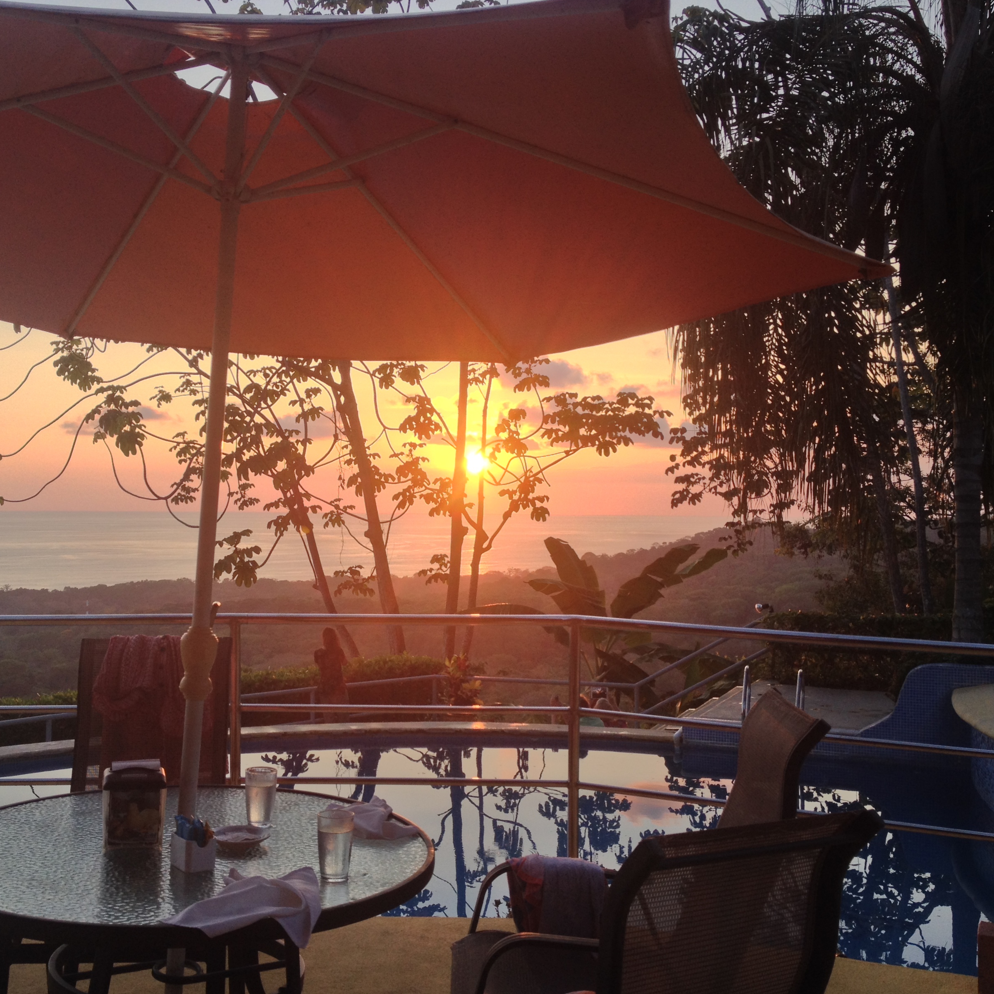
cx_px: 401
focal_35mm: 42
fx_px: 1364
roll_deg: -0.2
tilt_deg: -3.1
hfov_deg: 39.9
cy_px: 497
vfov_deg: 40.0
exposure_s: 1/264
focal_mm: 4.28
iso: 50
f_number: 2.4
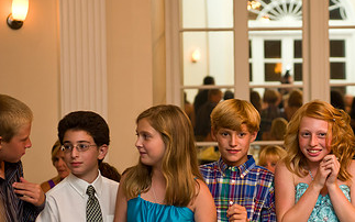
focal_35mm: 128
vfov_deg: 10.2
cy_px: 145
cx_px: 318
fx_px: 1239
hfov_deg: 16.1
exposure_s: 1/125
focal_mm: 70
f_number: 3.2
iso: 1600
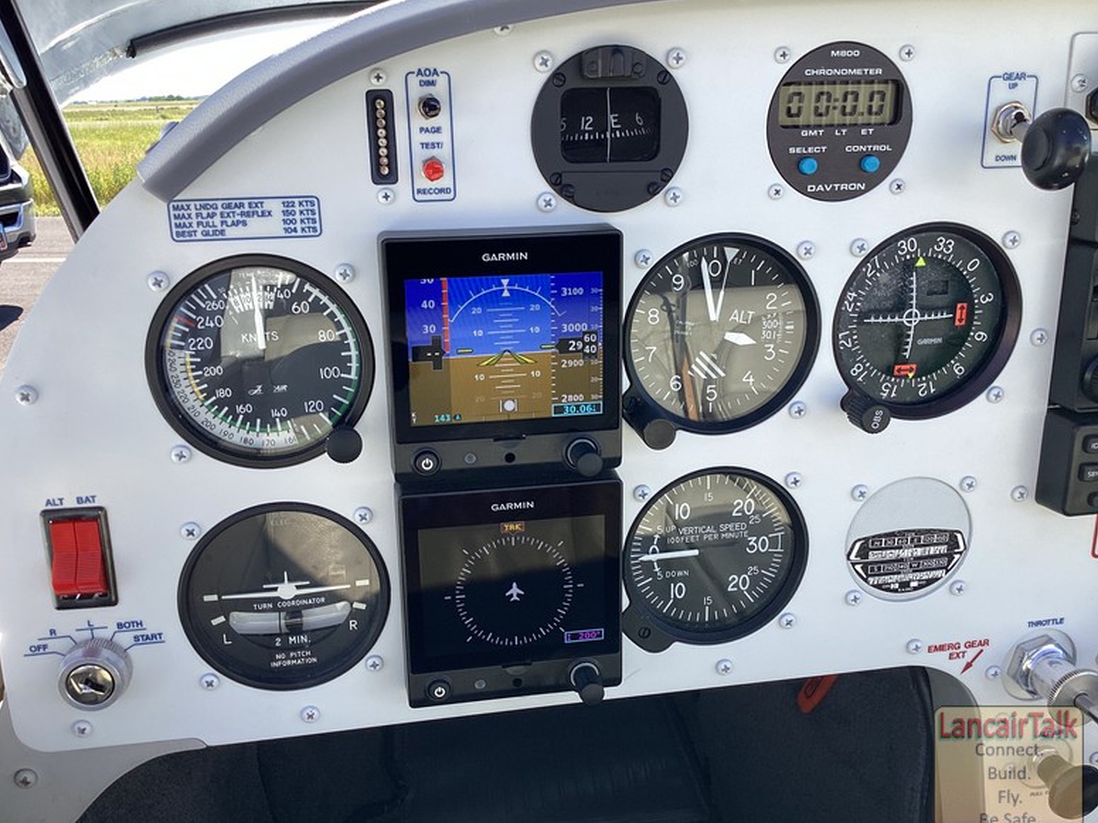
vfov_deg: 44.1
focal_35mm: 32
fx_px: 1015
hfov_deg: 56.8
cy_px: 422
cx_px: 533
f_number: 2.4
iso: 25
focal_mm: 3.3
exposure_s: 1/289
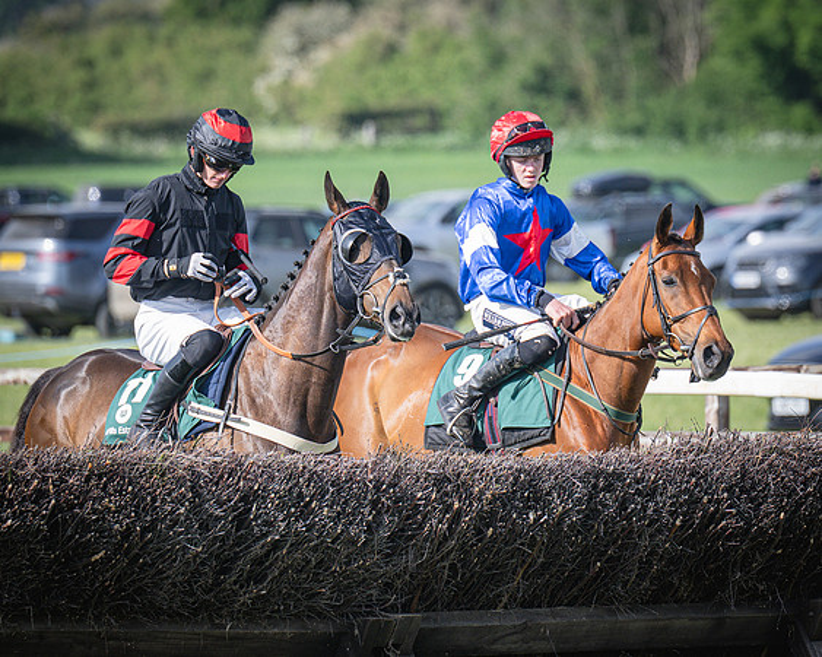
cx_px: 554
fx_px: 10679
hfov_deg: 4.4
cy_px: 393
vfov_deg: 3.5
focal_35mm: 439
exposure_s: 1/1600
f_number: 3.5
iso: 200
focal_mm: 200
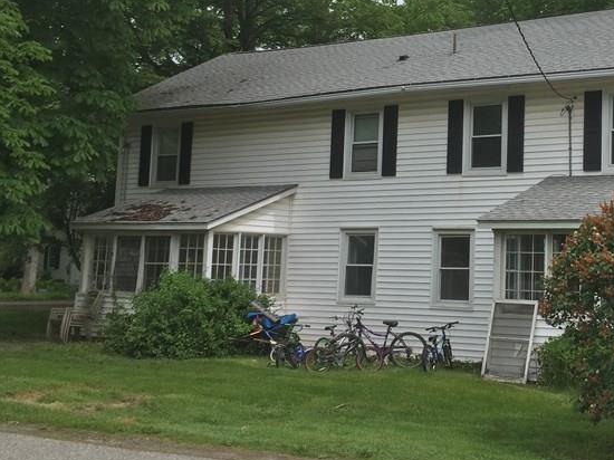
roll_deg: -3.4
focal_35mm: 54
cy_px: 154
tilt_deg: +6.8
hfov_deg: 34.4
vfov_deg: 26.9
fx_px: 957
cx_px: 499
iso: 25
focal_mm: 4.15
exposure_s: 1/938
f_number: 2.2
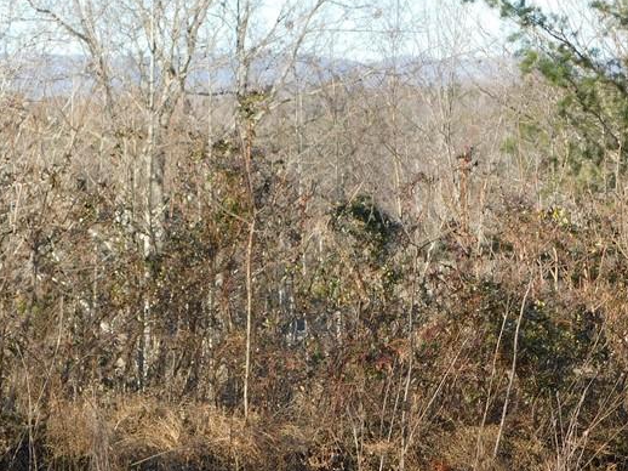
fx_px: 3264
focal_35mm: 180
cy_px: 203
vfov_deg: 8.2
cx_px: 267
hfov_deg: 11.0
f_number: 4.5
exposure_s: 1/250
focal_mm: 16.1
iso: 125
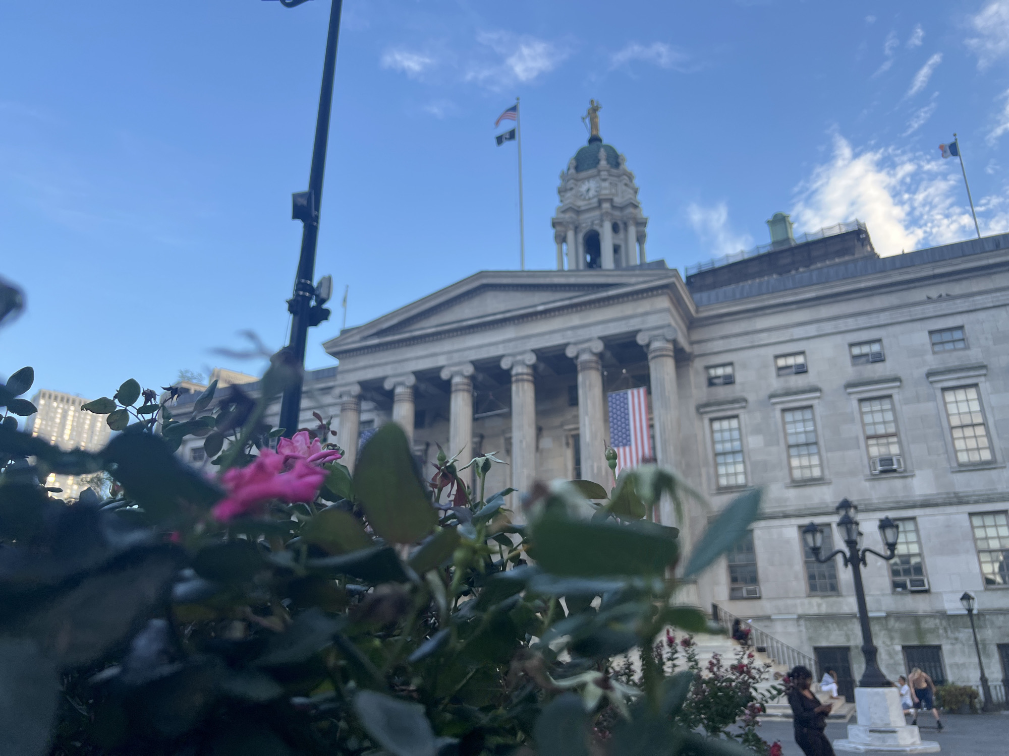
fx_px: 758
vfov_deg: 53.1
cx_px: 504
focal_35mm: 26
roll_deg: -0.1
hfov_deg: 67.3
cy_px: 378
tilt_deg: +19.5
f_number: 1.5
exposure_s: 1/670
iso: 50
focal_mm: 5.7
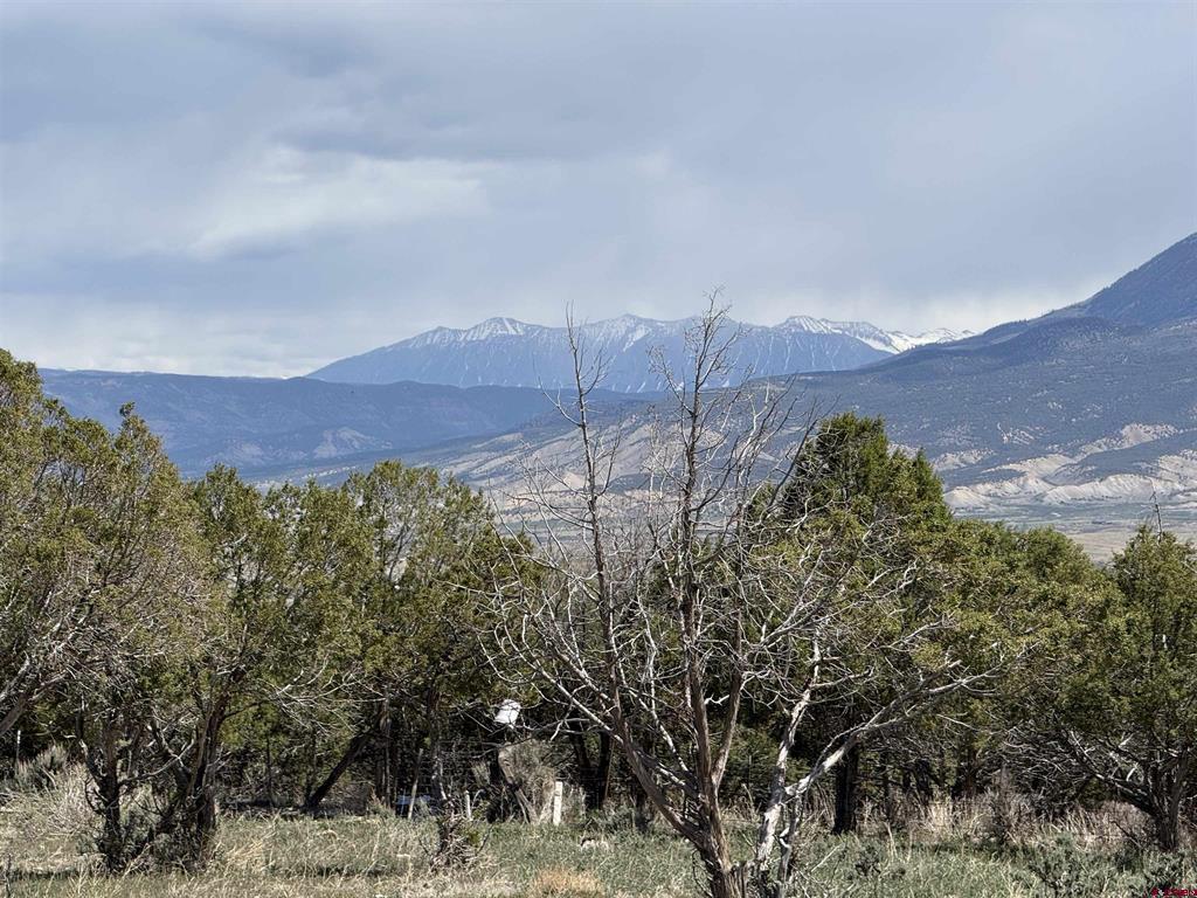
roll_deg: +0.6
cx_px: 598
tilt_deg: +0.7
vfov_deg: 12.3
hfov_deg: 16.4
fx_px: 4150
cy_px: 449
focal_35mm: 120
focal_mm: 15.66
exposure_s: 1/1650
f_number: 2.8
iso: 50
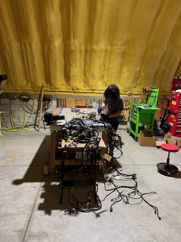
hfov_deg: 53.1
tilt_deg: -12.4
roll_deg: -3.2
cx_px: 90
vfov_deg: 67.3
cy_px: 121
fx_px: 181
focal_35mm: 26
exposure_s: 1/60
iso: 125
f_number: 1.5
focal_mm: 5.7
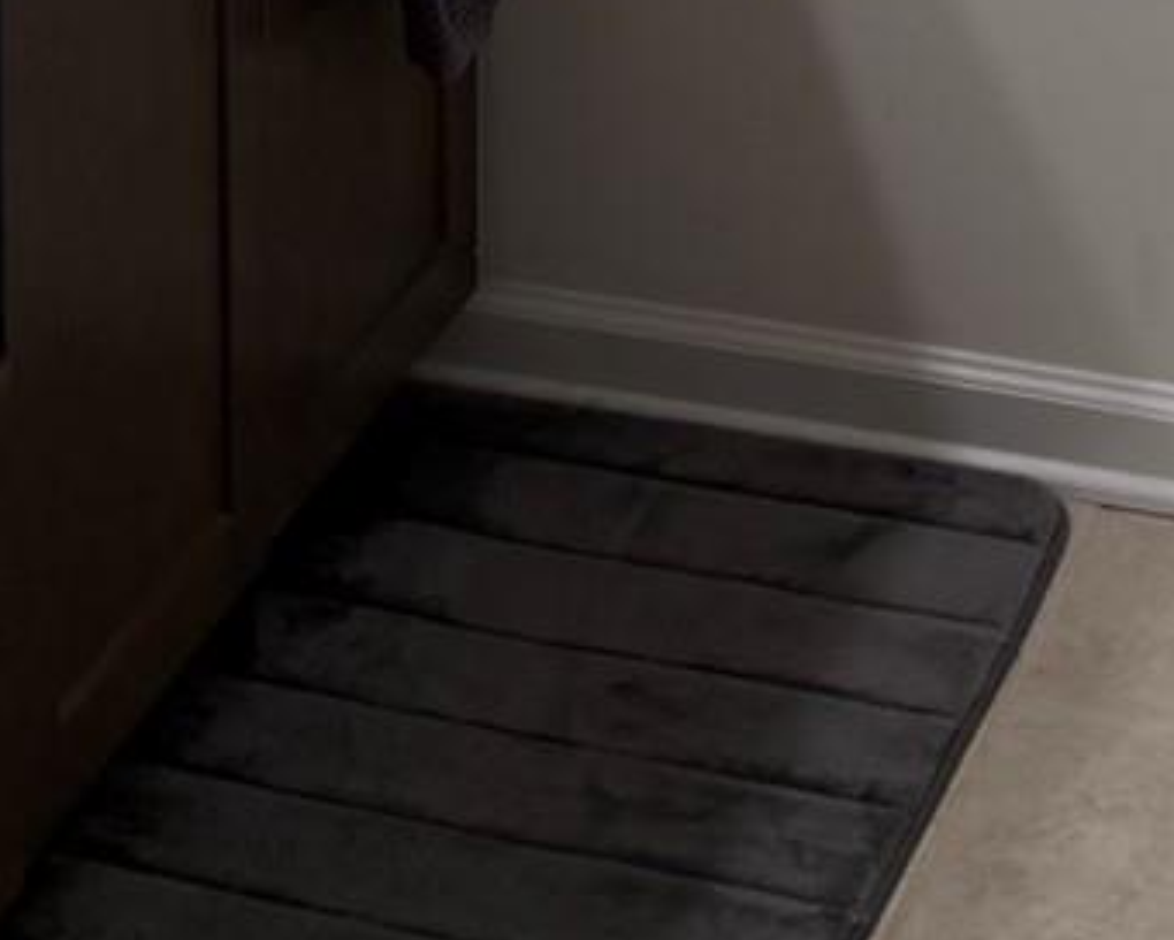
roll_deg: +0.2
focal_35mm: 141
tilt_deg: -10.3
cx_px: 742
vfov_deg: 9.8
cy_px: -1261
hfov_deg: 13.7
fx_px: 4899
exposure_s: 1/177
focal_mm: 6.76
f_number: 1.78
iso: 100
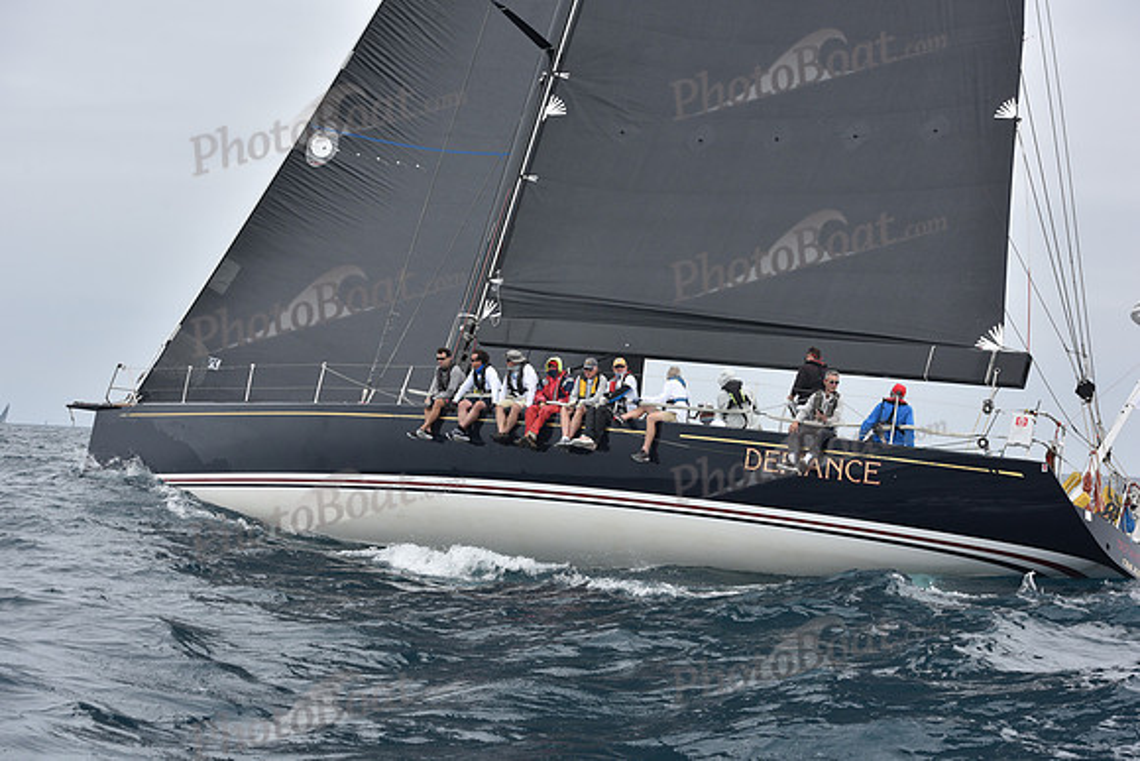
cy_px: 380
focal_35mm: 70
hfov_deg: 28.8
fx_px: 2217
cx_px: 570
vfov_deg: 19.5
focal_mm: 70
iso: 250
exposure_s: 1/800
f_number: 7.1
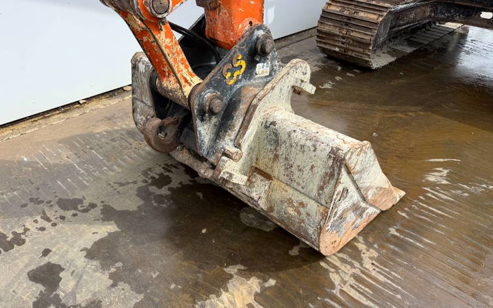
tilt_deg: -33.0
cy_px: 177
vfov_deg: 47.4
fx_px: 349
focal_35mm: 26
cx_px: 245
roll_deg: -0.2
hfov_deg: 70.4
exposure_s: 1/2445
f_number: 1.78
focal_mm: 6.76
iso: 80
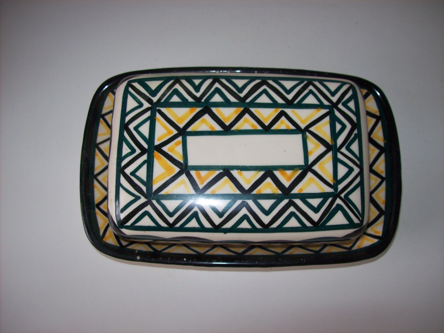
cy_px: 166
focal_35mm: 36
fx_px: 462
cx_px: 222
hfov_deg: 51.4
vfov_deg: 39.6
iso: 80
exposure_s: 1/64
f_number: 2.7
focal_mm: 6
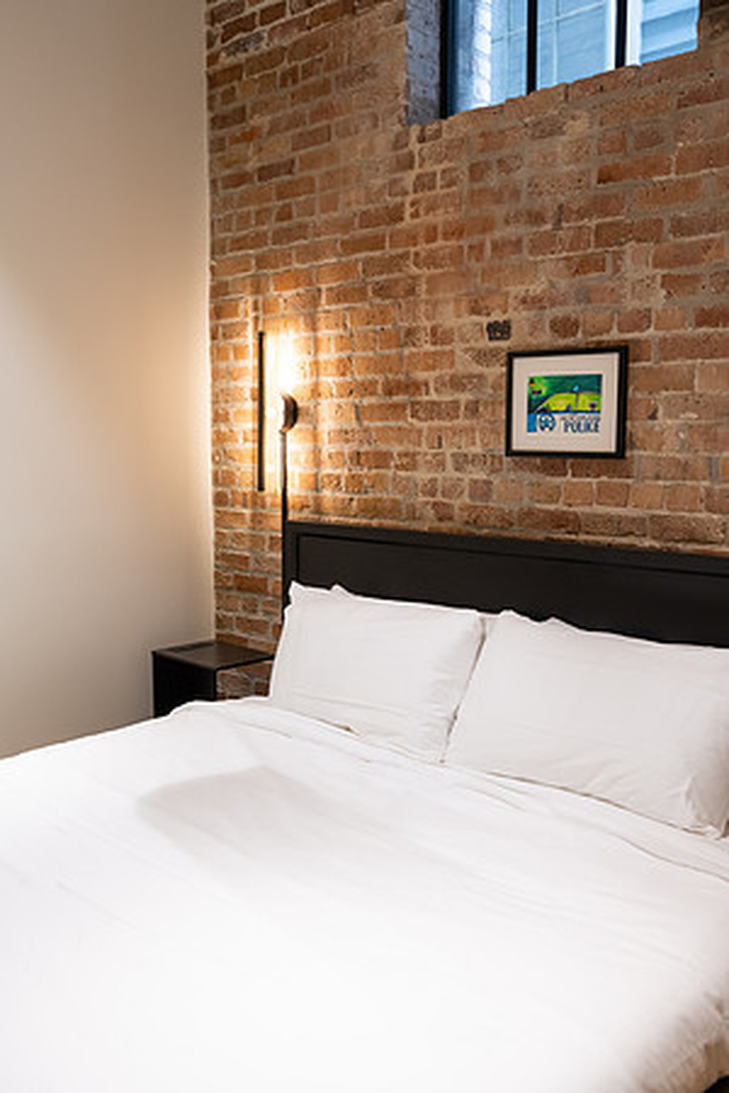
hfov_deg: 37.9
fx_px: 1063
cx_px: 364
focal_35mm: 35
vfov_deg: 54.4
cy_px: 546
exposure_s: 1/40
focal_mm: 35
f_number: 4
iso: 800
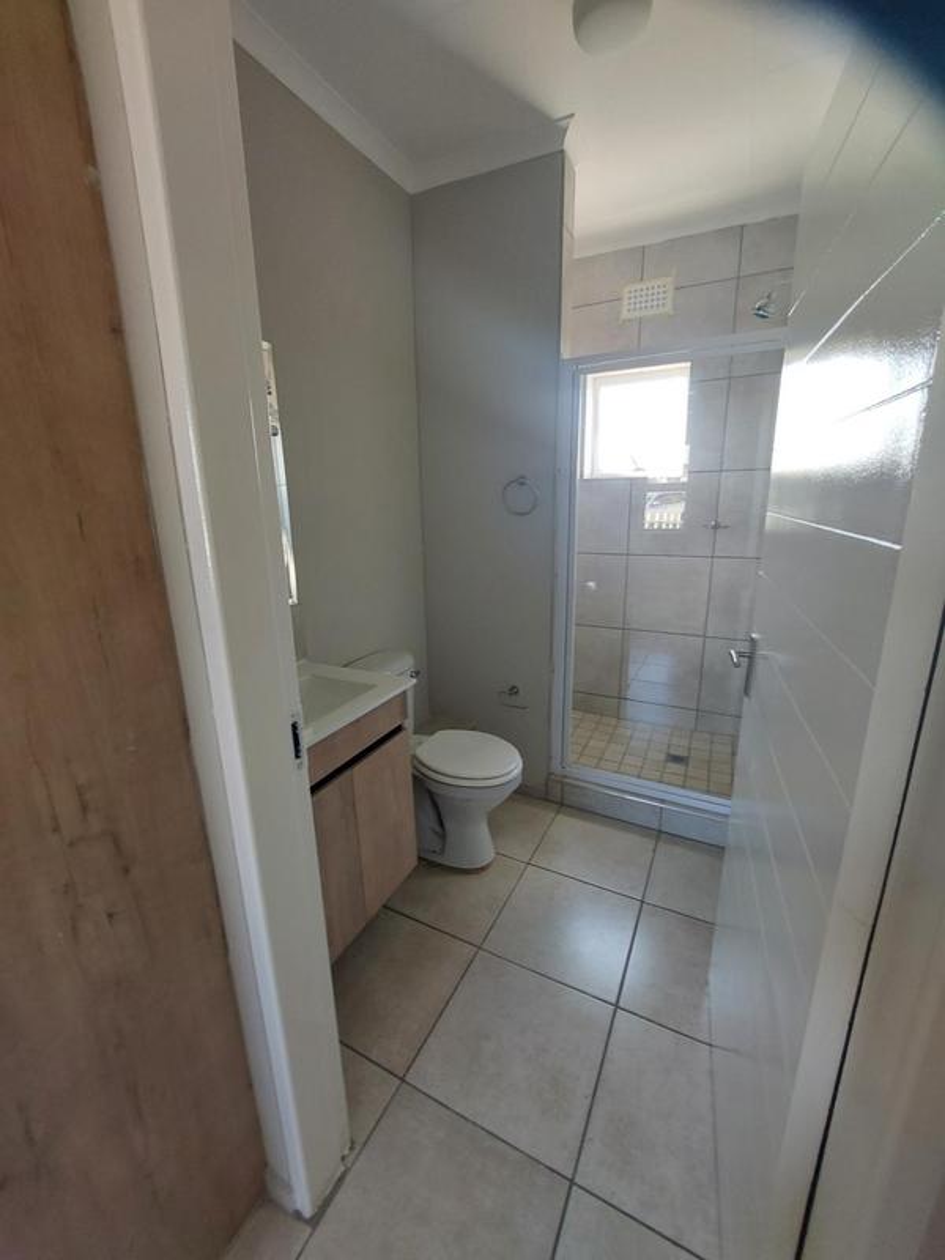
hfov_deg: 89.9
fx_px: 473
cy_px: 630
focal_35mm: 13
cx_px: 472
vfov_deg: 106.2
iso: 100
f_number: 2.2
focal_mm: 1.74
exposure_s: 1/50
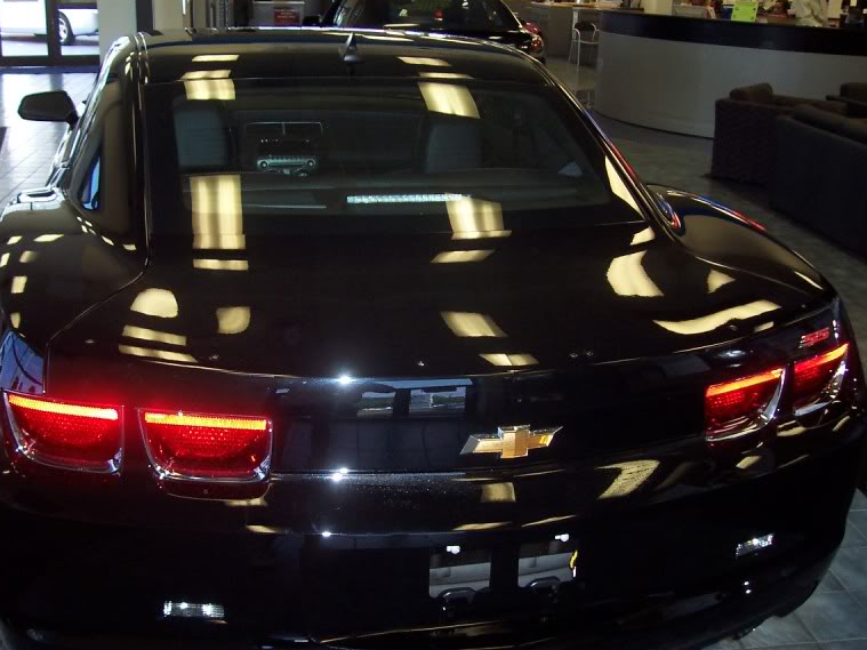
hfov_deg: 47.9
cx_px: 411
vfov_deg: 36.8
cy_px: 334
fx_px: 977
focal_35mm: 39
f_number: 2.8
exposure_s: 1/60
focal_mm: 5.6
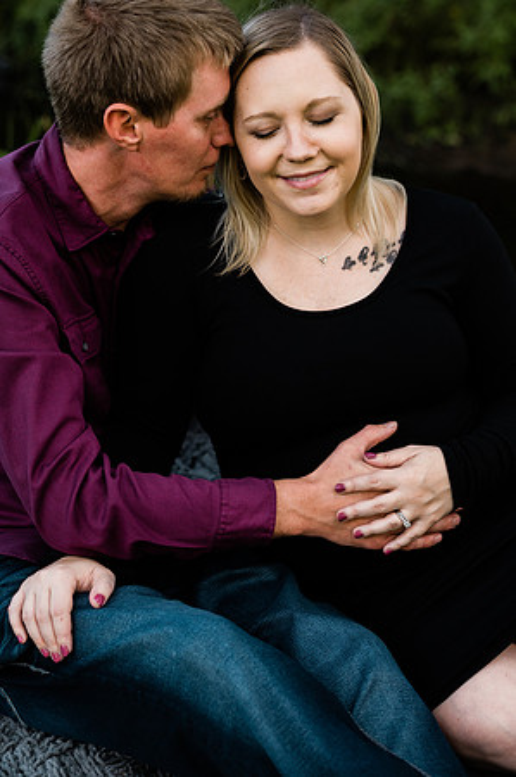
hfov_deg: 23.3
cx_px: 258
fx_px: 1250
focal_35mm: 58
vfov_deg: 34.5
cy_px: 388
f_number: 3.2
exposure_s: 1/200
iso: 400
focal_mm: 58
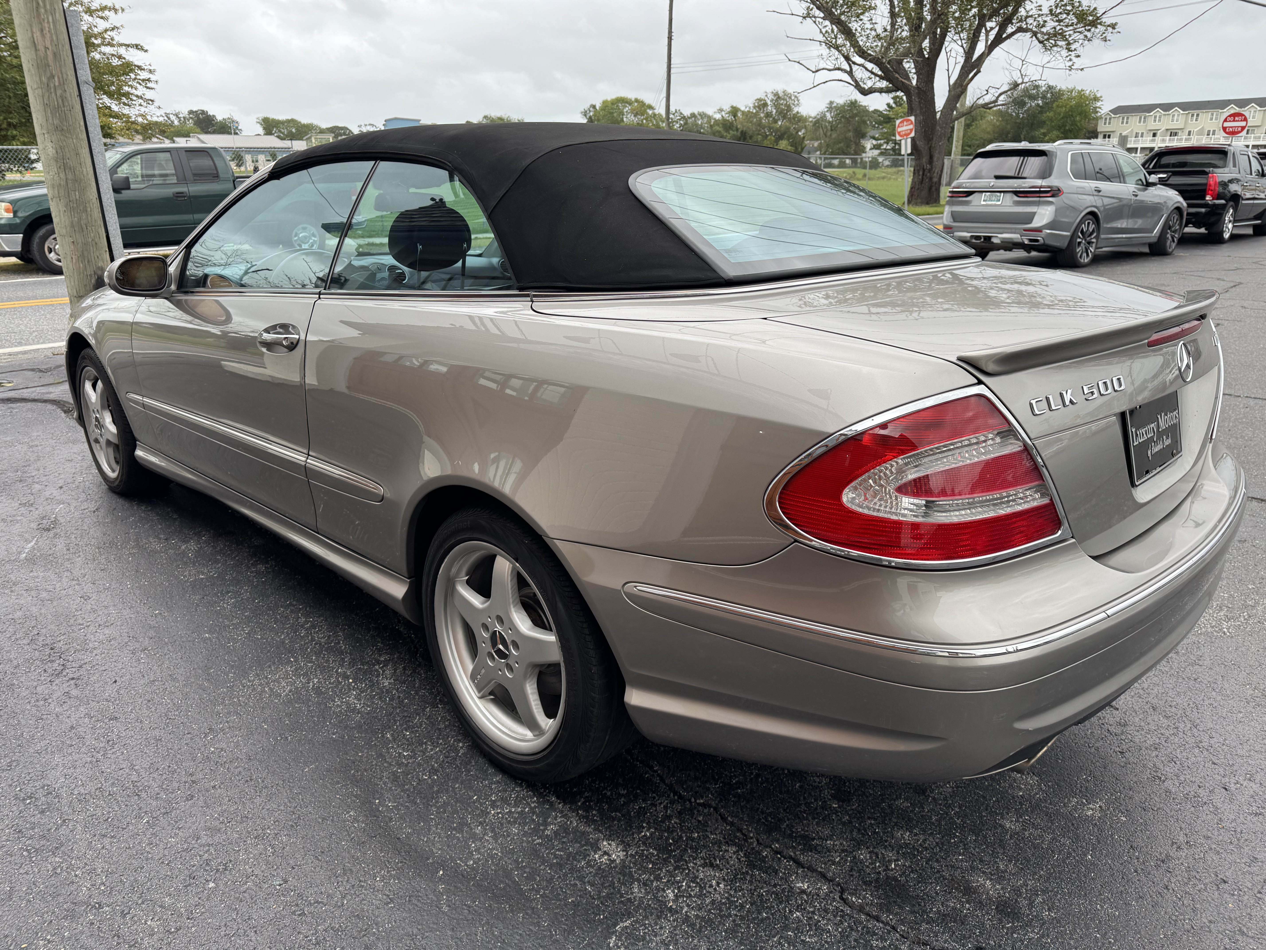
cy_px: 475
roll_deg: +0.5
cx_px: 633
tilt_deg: -19.7
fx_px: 878
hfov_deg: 71.6
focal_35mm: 24
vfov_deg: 56.8
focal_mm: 6.76
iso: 64
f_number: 1.78
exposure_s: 1/166
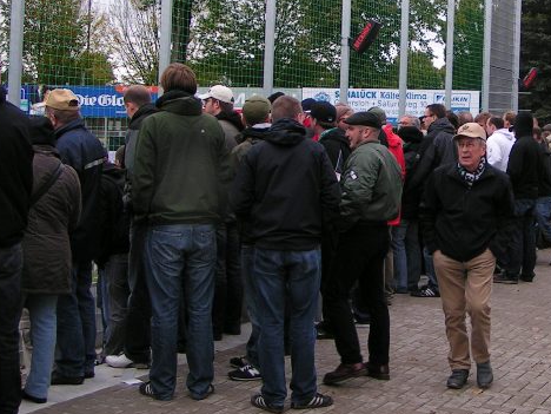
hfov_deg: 29.5
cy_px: 132
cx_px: 397
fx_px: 1035
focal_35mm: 65
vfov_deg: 22.5
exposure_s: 1/60
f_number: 3.5
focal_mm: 5.8
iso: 50
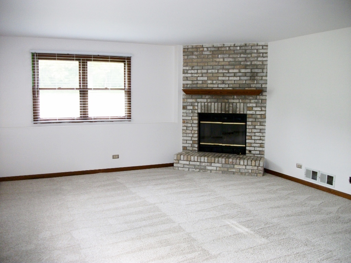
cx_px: 176
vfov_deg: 44.2
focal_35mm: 32
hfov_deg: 56.8
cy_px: 132
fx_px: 324
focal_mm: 5.7
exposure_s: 1/40
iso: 160
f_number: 2.9
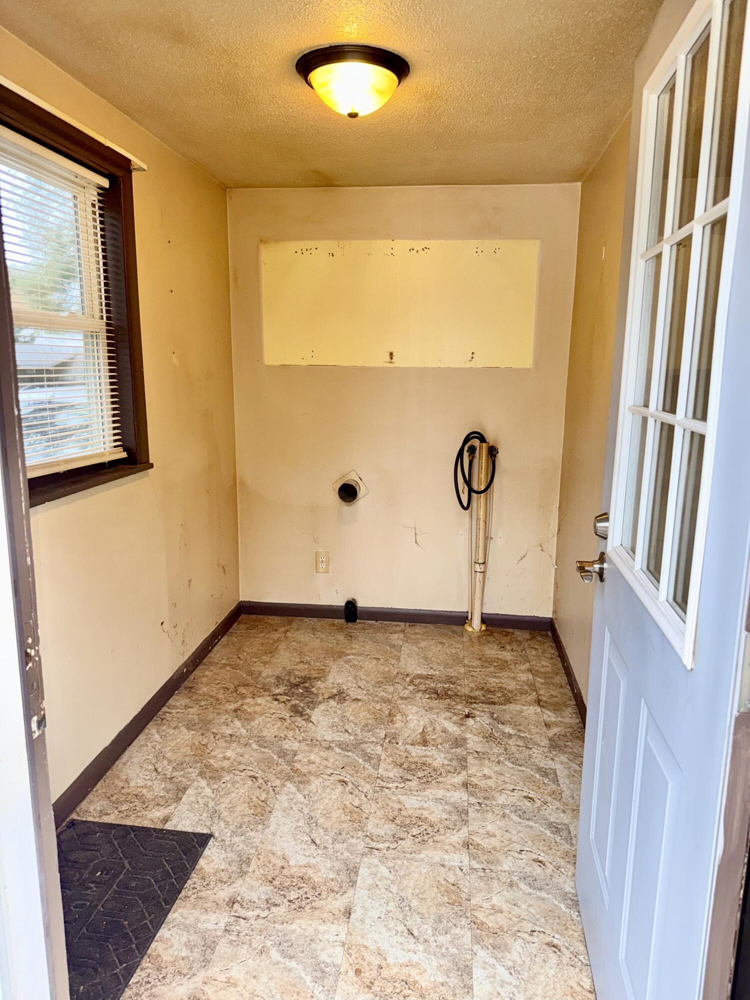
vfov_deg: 71.6
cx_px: 375
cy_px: 500
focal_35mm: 24
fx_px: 693
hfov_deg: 56.8
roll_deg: -1.1
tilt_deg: -10.7
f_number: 1.78
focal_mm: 6.76
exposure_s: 1/180
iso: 125
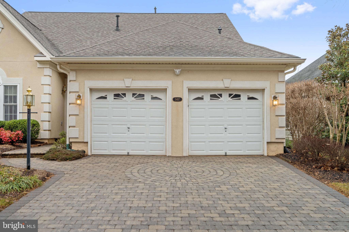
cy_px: 116
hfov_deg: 54.4
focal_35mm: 35
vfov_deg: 37.8
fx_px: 339
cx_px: 174
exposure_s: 1/80
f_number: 8
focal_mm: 35
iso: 125
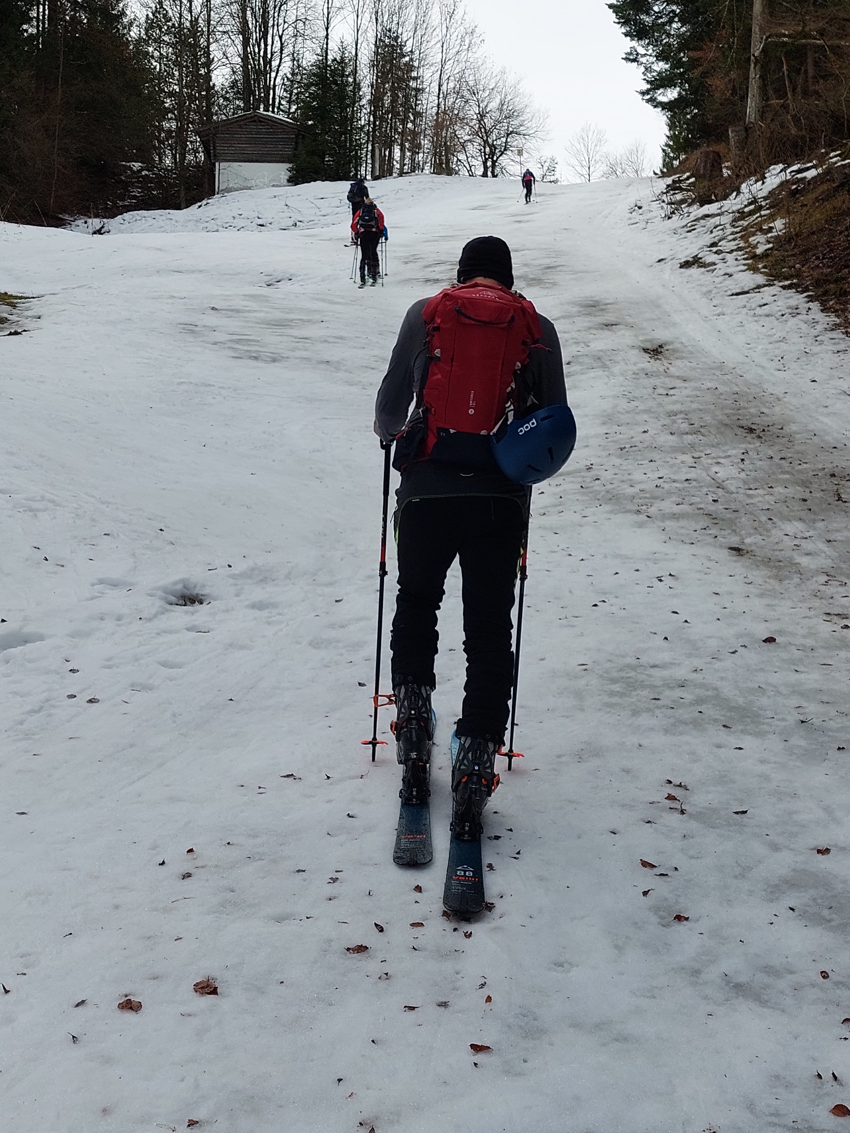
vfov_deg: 71.6
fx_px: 786
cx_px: 425
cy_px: 566
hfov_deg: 56.8
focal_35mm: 24
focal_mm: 5.23
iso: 25
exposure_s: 1/566
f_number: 1.8
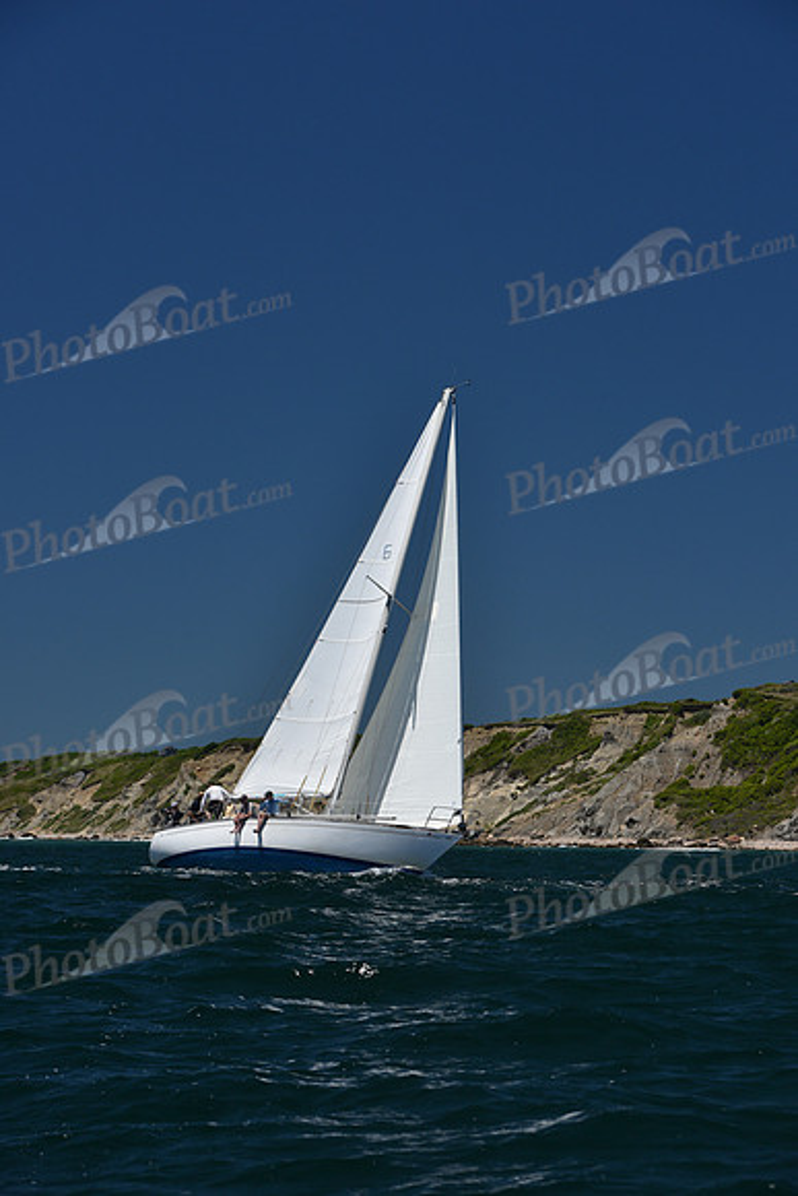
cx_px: 399
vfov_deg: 22.1
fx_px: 3057
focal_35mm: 92
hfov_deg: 14.9
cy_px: 598
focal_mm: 92
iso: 250
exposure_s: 1/800
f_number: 7.1
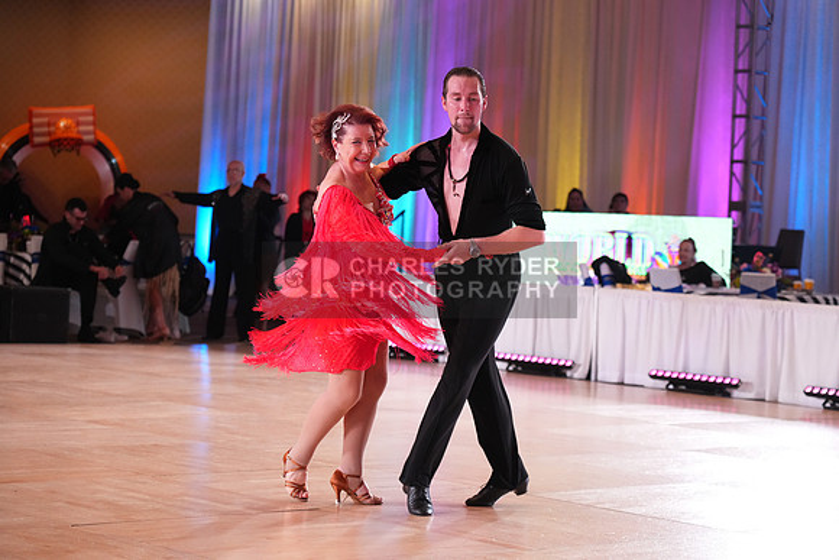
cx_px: 420
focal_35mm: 92
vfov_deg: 14.9
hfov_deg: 22.1
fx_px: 2145
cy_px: 280
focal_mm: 92
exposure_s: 1/400
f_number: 4
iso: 3200
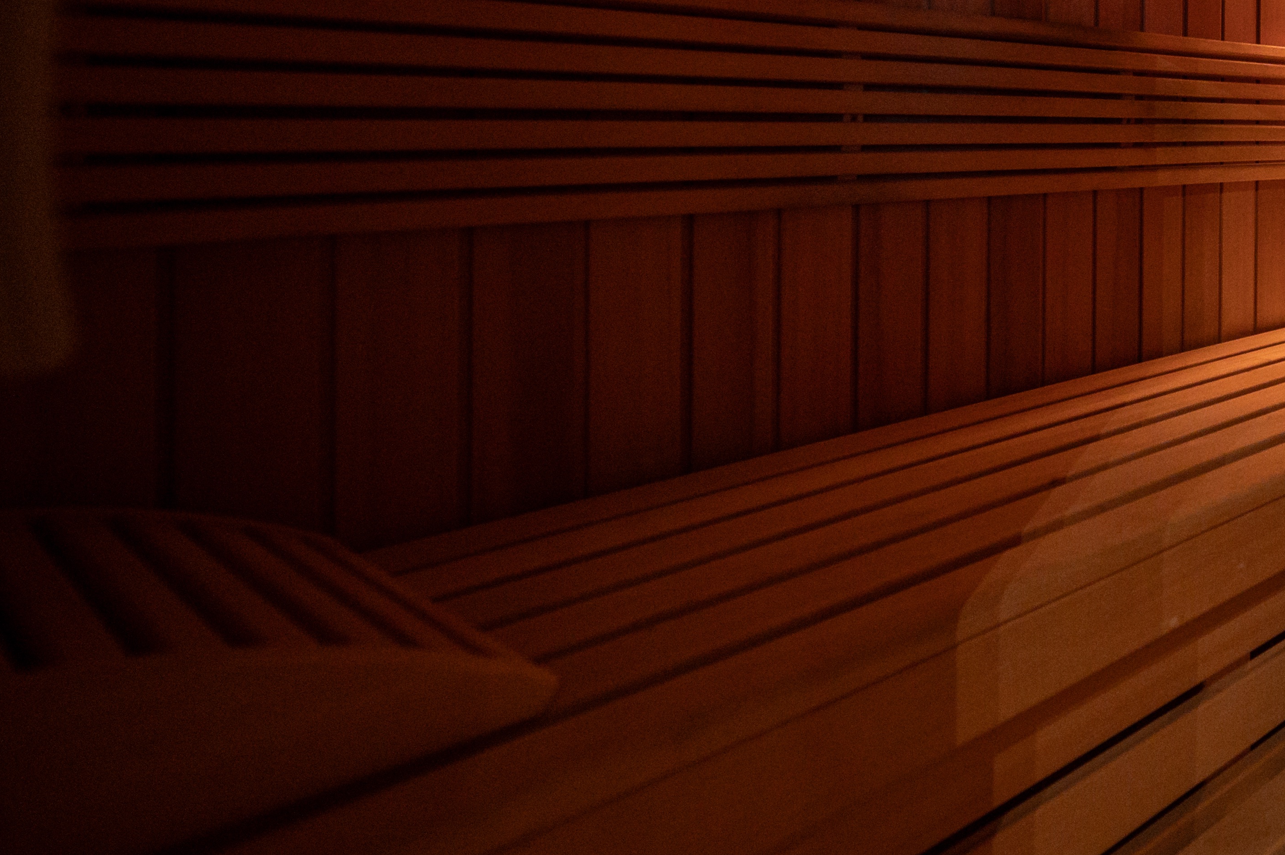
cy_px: 139
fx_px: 1034
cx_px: 1326
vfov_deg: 42.3
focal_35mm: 29
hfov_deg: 49.8
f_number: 2.8
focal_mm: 14
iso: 1600
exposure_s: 1/60
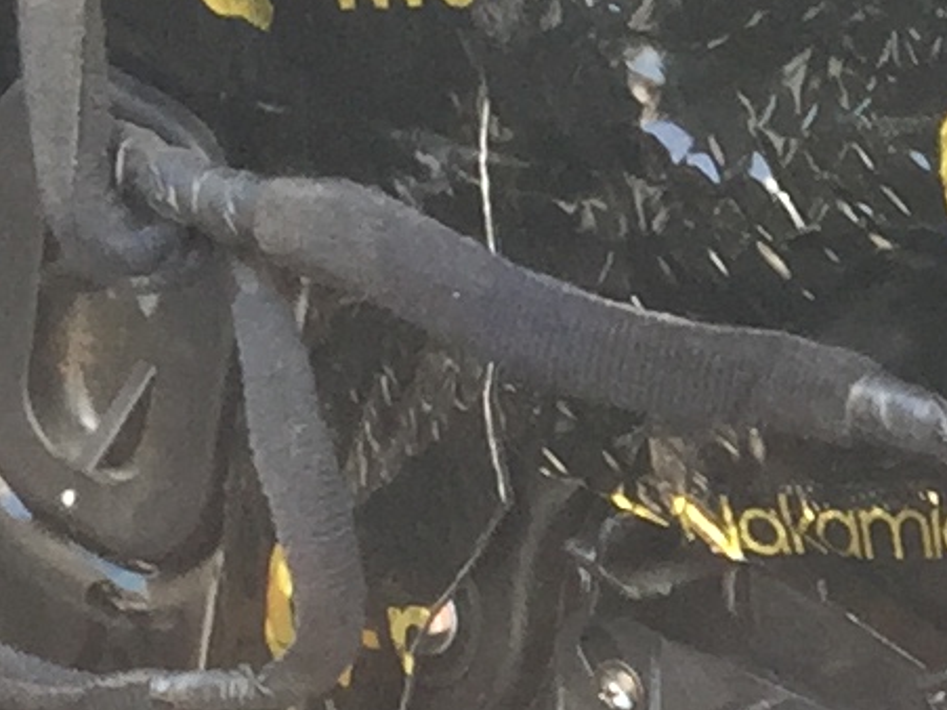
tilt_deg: -20.6
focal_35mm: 210
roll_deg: +0.4
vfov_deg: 6.9
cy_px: 1279
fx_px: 5744
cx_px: 2215
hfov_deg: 8.6
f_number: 2.2
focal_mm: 4.15
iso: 40
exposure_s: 1/120
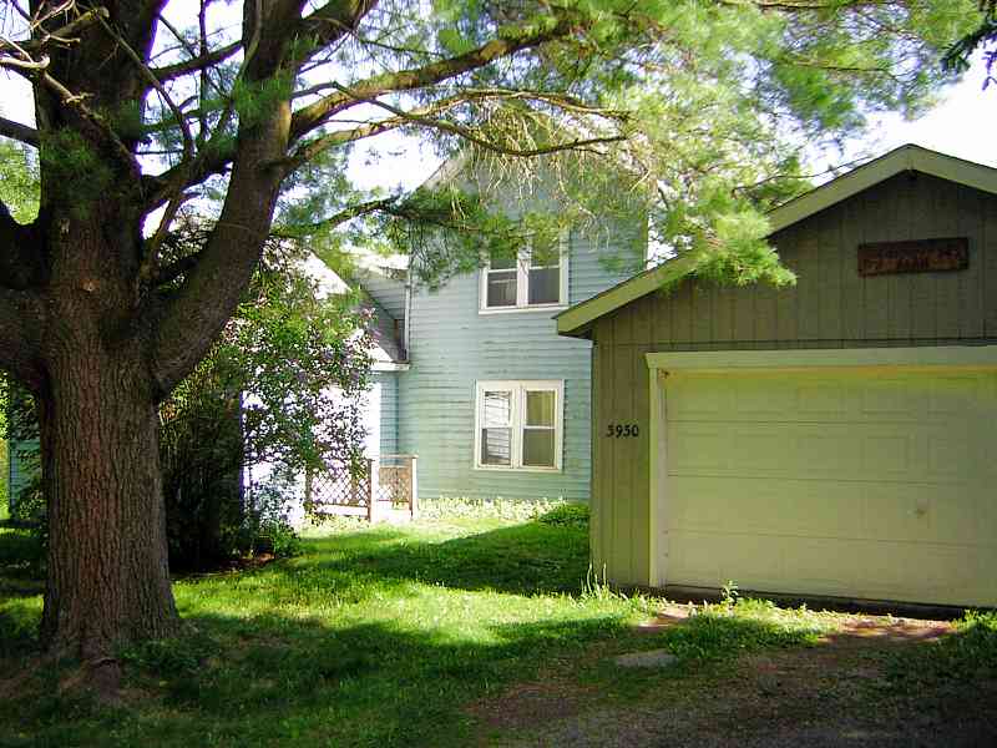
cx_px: 498
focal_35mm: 36
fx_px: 1037
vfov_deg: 39.7
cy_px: 374
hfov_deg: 51.4
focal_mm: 4.7
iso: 50
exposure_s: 1/250
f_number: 2.6
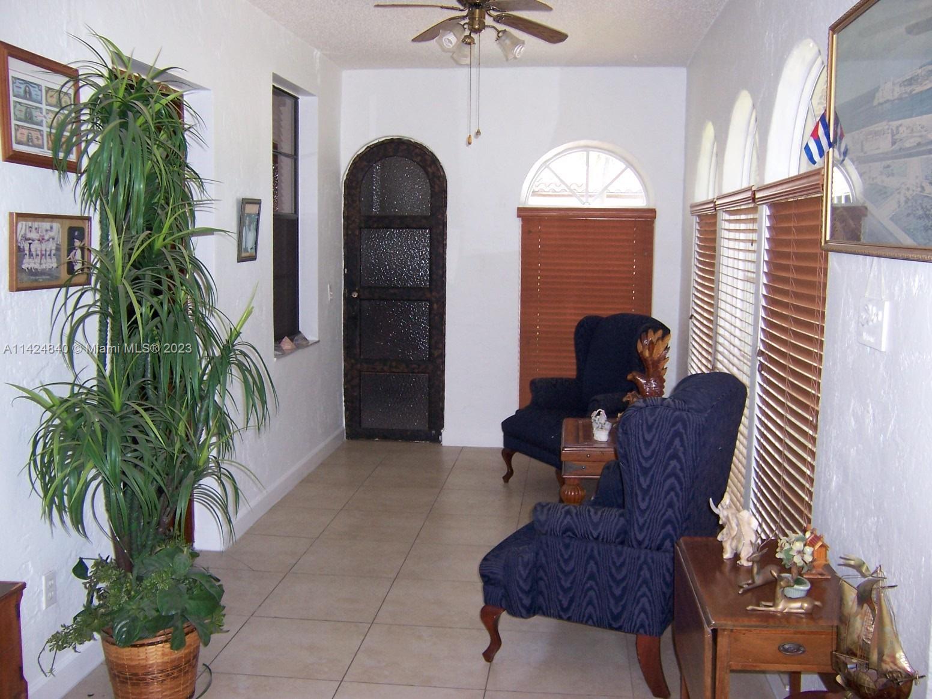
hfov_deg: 55.4
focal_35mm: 33
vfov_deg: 42.9
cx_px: 466
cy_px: 350
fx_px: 888
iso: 140
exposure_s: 1/60
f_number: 2.8
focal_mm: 5.5
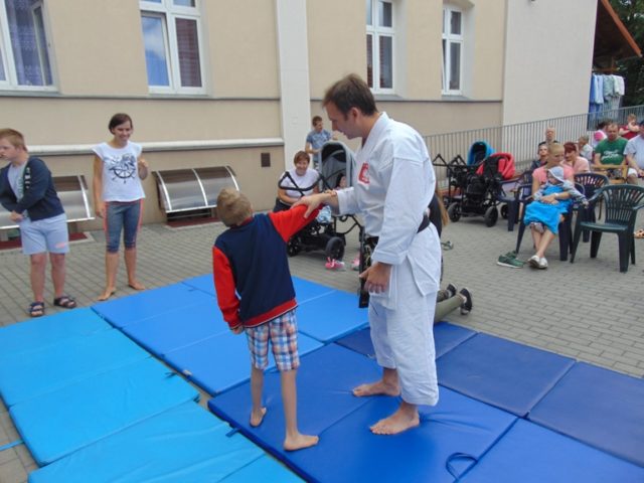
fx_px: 465
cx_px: 322
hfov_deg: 69.4
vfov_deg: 54.9
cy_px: 242
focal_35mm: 25
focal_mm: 4.5
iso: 80
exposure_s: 1/320
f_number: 3
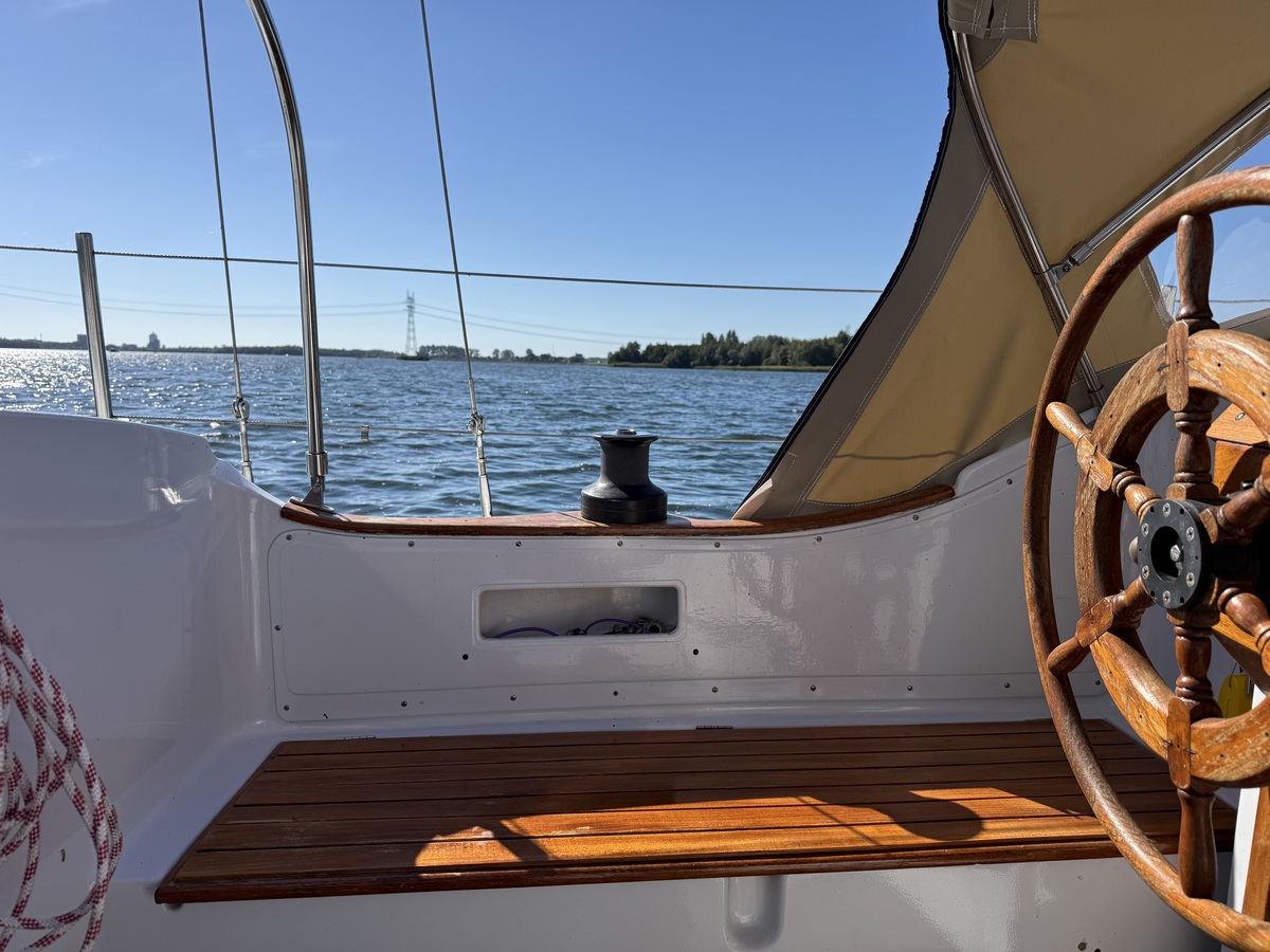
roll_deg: -1.4
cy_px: 476
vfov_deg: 56.8
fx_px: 881
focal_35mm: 24
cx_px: 635
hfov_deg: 71.6
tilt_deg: -7.4
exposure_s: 1/5714
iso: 80
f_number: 1.78
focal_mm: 6.76
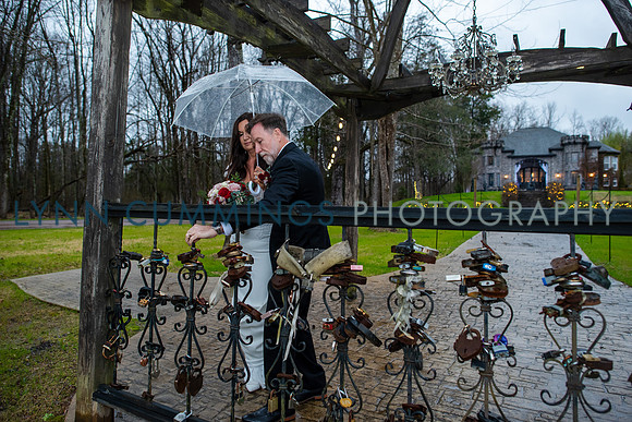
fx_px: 421
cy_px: 211
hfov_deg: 73.7
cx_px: 316
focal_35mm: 24
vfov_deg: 53.2
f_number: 3.2
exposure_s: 1/160
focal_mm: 24
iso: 640
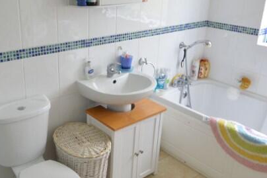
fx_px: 282
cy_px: 76
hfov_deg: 50.2
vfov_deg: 35.0
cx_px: 100
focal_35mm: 38
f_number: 8
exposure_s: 1/3
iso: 400
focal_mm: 10
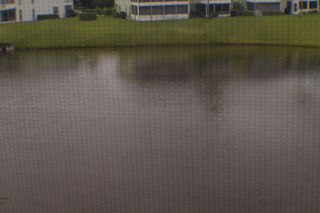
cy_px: 87
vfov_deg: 20.3
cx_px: 161
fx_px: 594
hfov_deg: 30.1
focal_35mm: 67
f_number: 5.6
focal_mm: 25
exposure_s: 1/125
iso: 100
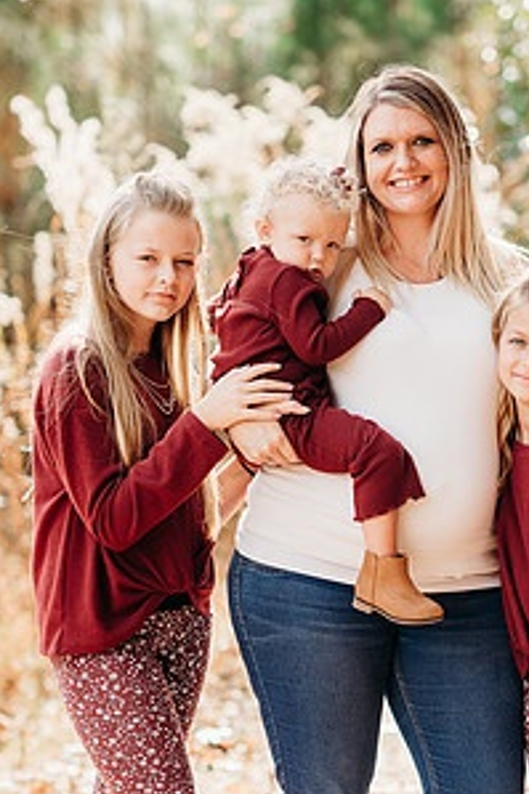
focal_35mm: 128
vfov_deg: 16.0
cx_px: 354
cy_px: 465
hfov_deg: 10.7
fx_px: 2824
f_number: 2.2
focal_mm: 85
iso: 100
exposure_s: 1/800
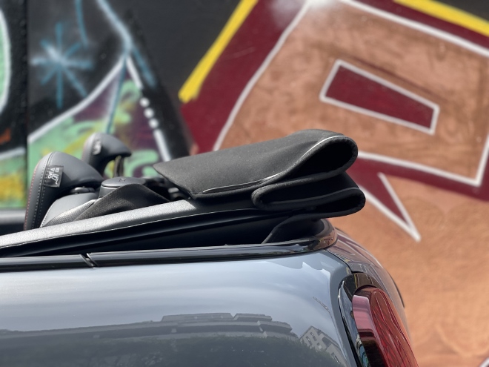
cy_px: 184
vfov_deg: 28.0
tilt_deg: +1.2
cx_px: 244
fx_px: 735
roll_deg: -1.0
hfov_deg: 36.8
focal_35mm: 52
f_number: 2
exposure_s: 1/335
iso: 32
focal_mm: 6
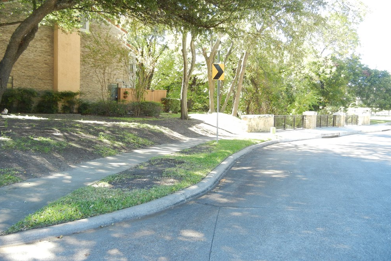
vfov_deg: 41.1
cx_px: 192
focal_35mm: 32
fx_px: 348
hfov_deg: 58.7
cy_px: 116
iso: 160
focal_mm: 5.4
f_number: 3.5
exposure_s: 1/72
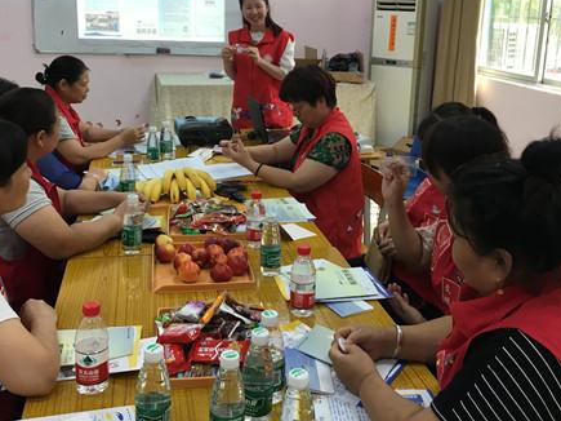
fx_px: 648
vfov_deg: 35.7
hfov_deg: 46.8
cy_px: 154
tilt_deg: -12.0
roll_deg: -2.3
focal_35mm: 40
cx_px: 294
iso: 32
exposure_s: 1/33
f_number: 2.2
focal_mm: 4.15
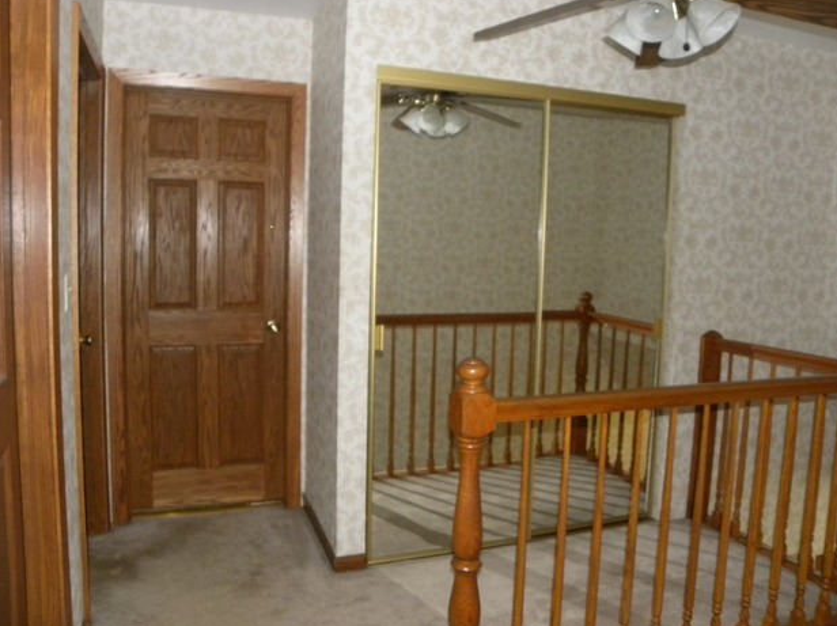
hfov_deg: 65.4
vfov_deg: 51.3
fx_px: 652
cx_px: 412
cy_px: 306
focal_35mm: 27
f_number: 2.8
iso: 400
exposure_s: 1/30
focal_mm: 4.6
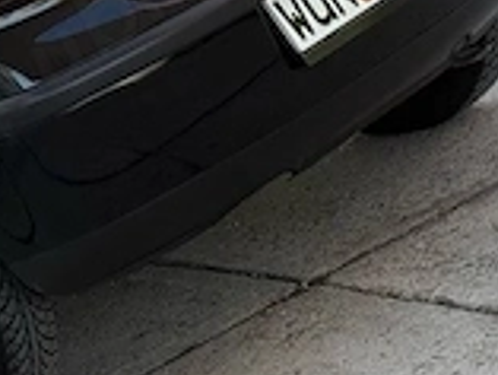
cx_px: -187
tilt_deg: -7.7
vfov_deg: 8.1
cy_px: -13
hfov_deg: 10.5
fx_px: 2635
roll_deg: +27.8
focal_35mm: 183
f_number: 1.78
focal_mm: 6.76
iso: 64
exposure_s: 1/611
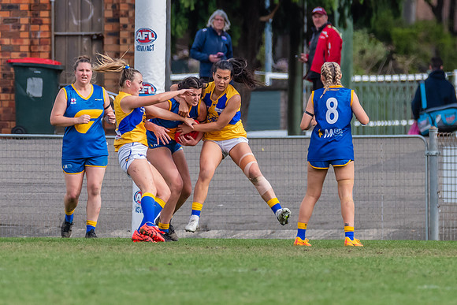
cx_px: 187
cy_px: 141
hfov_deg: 2.0
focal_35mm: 1057
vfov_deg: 1.3
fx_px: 13415
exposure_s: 1/1600
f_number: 6.3
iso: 800
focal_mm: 420
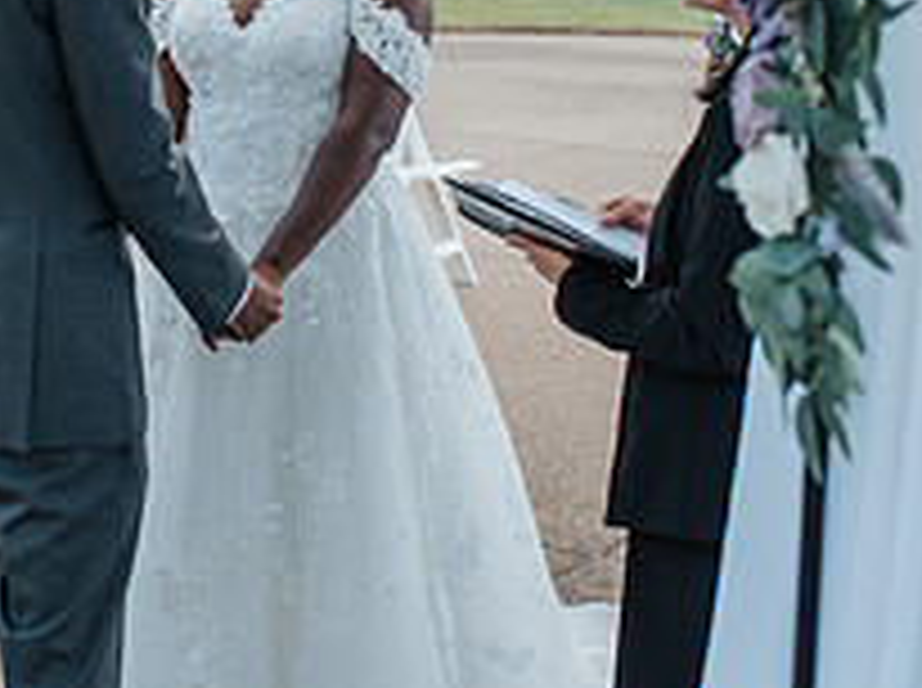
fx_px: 1968
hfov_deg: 26.2
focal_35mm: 74
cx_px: 274
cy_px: 4
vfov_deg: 19.3
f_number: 3.2
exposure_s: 1/1250
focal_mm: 35
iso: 280
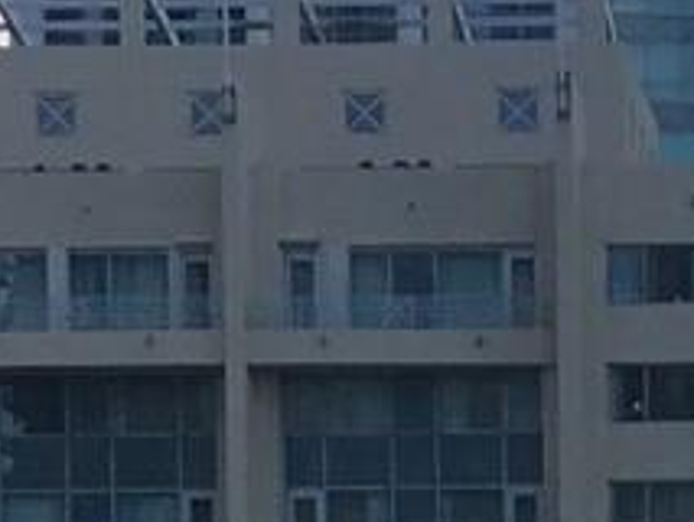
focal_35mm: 233
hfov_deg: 8.4
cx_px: 925
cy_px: 985
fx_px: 4674
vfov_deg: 6.2
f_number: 2.4
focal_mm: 3.3
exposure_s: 1/426
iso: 25
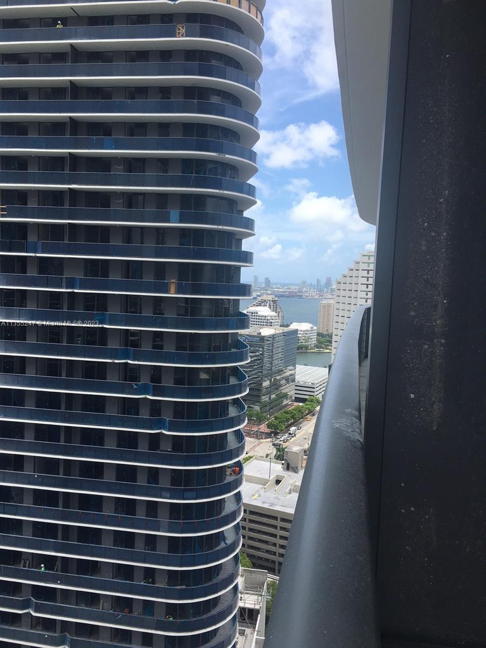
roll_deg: -3.1
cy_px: 324
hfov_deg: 48.2
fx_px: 543
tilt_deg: -3.2
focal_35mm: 29
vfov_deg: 61.7
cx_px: 243
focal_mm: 4.15
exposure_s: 1/1202
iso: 25
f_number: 2.2
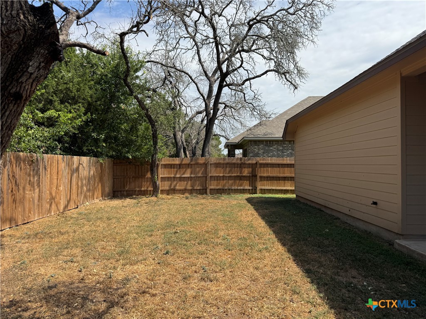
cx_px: 213
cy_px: 160
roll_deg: -0.4
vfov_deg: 56.8
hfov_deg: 71.6
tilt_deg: +1.1
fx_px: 295
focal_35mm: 24
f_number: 1.78
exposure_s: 1/4049
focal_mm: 6.76
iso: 80
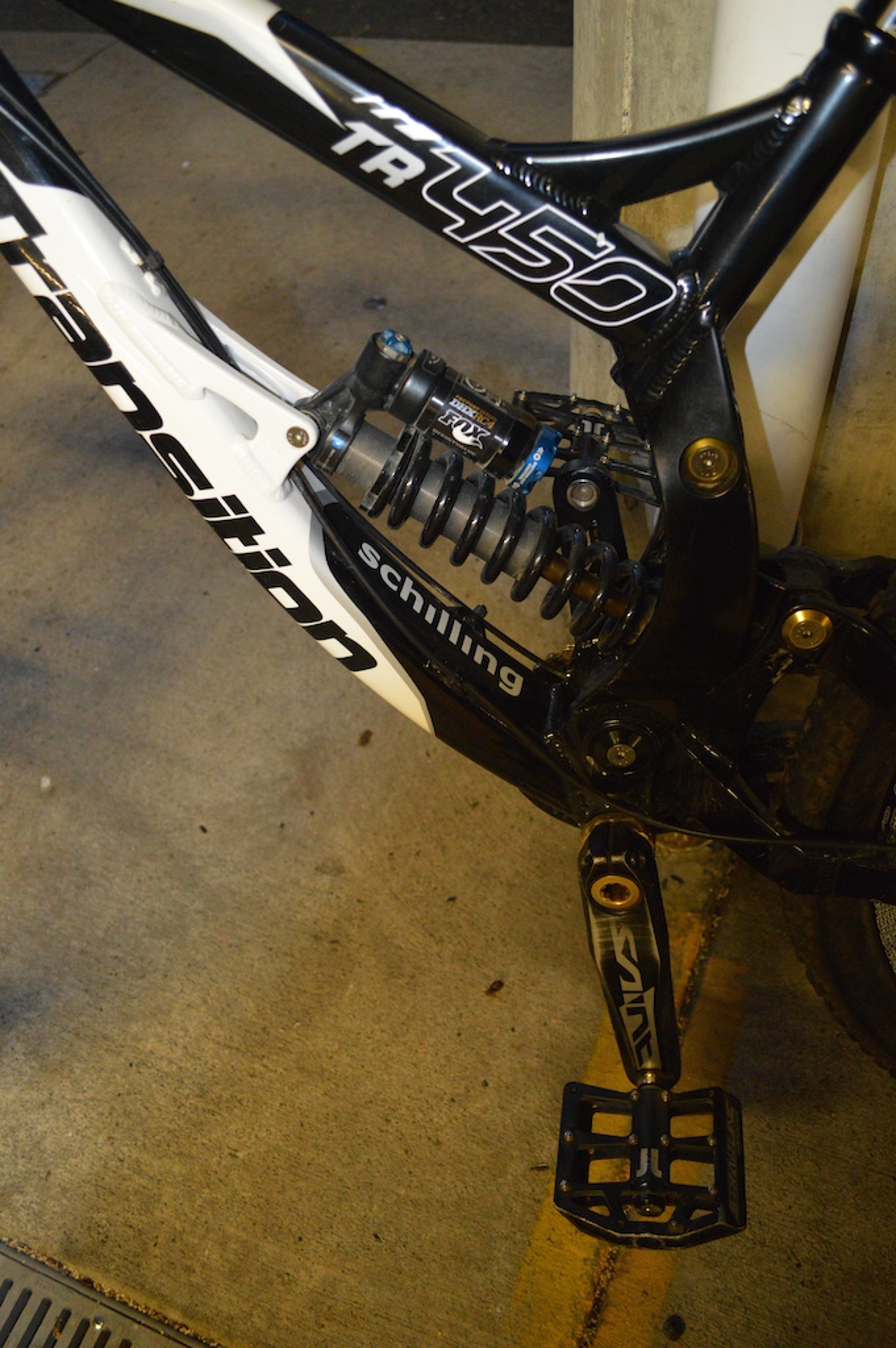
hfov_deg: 47.9
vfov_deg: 67.4
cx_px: 448
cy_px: 674
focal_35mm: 27
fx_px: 1010
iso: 2200
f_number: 3.5
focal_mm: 18
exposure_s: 1/60
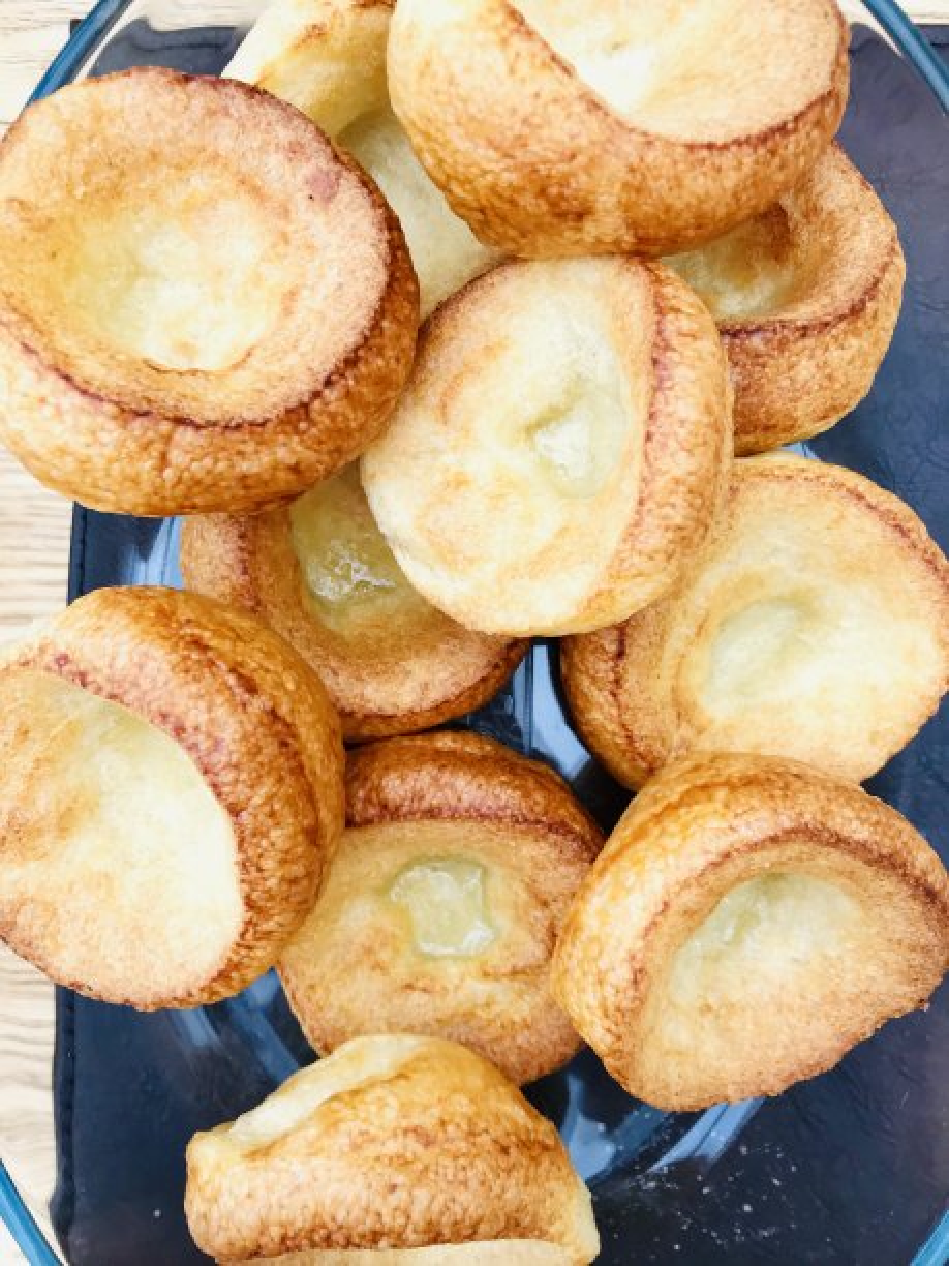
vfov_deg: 63.4
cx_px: 474
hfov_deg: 49.7
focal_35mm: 28
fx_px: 1023
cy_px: 633
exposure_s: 1/50
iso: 25
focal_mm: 3.99
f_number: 1.8
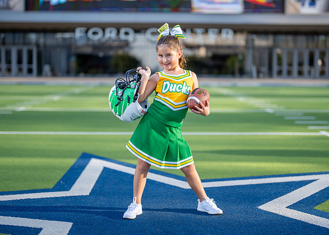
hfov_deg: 31.5
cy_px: 105
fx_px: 583
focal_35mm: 62
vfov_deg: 22.8
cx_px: 166
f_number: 1.2
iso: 100
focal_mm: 50
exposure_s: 1/2500
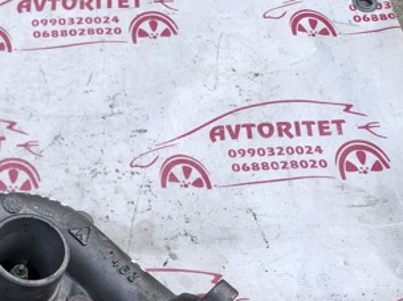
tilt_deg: -58.7
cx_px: -13
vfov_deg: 23.5
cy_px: 312
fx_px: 686
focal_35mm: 59
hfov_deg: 30.1
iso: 20
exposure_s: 1/475
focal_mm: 4
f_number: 1.8
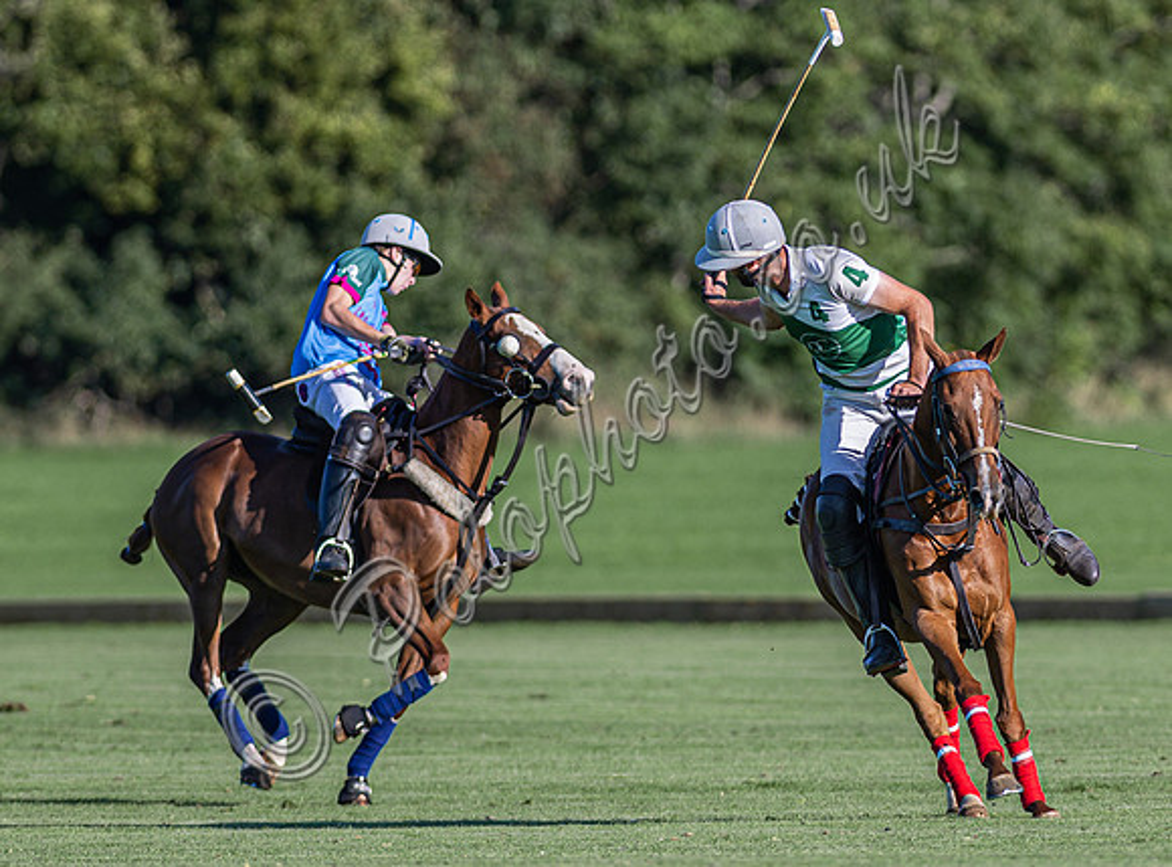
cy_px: 552
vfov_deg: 1.9
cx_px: 689
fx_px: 25936
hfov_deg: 2.6
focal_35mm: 770
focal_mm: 300
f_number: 3.2
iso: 160
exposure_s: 1/2500
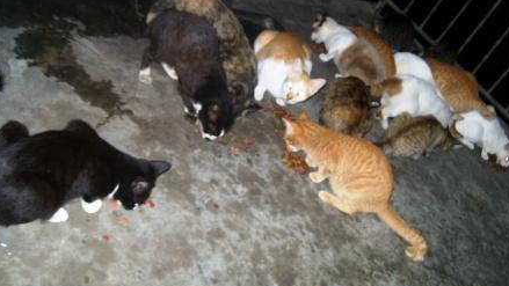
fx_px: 540
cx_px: 255
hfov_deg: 50.5
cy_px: 109
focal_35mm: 40
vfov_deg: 29.6
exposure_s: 1/60
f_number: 2.7
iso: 80
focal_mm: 6
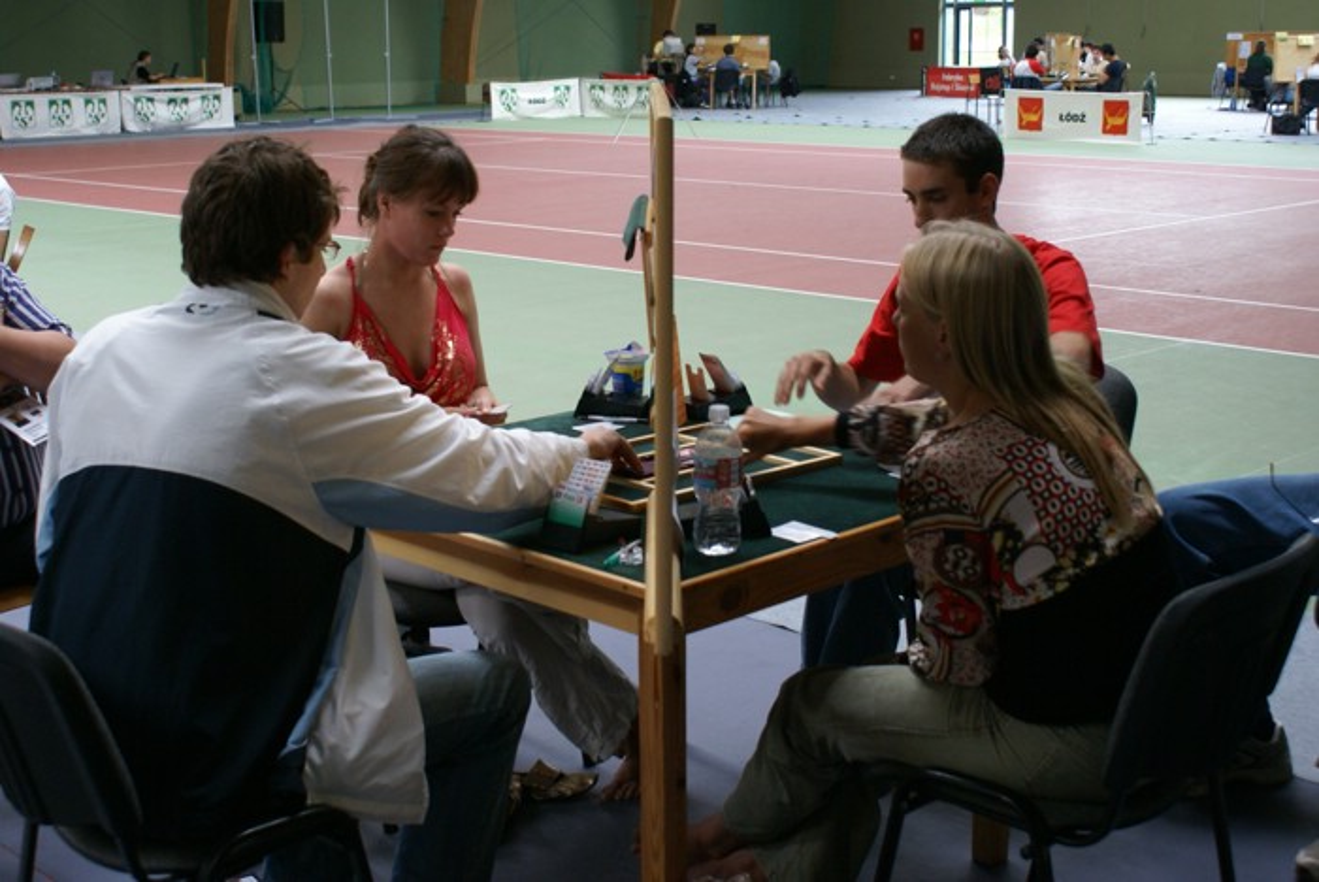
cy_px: 441
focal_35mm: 45
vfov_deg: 29.9
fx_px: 1650
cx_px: 660
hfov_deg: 43.6
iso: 400
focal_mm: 30
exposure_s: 1/40
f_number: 5.6
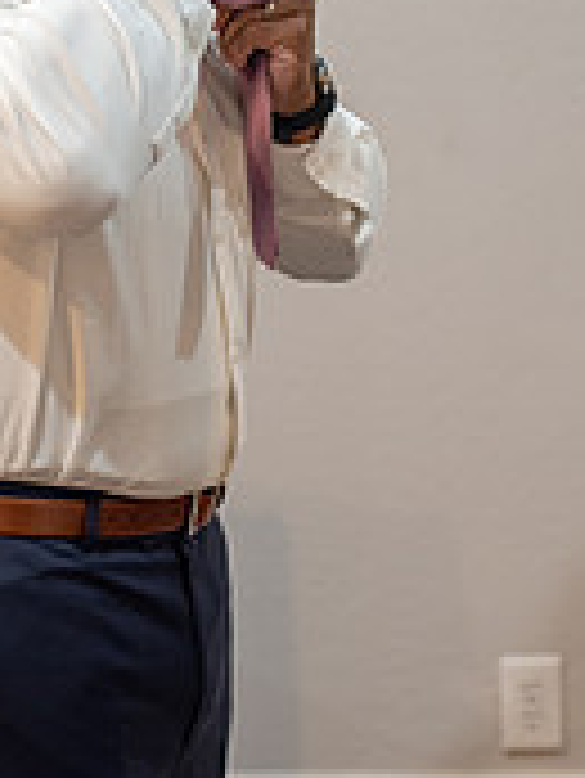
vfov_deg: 15.3
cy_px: -99
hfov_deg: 11.8
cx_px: 130
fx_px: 2813
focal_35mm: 125
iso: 2500
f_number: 2.8
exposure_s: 1/100
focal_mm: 50
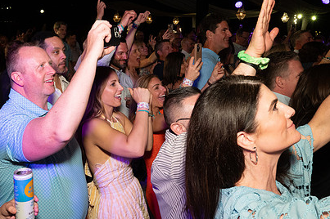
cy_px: 83
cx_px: 119
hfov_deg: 52.5
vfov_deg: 36.6
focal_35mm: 36
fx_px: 330
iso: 3200
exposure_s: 1/50
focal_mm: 25
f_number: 11
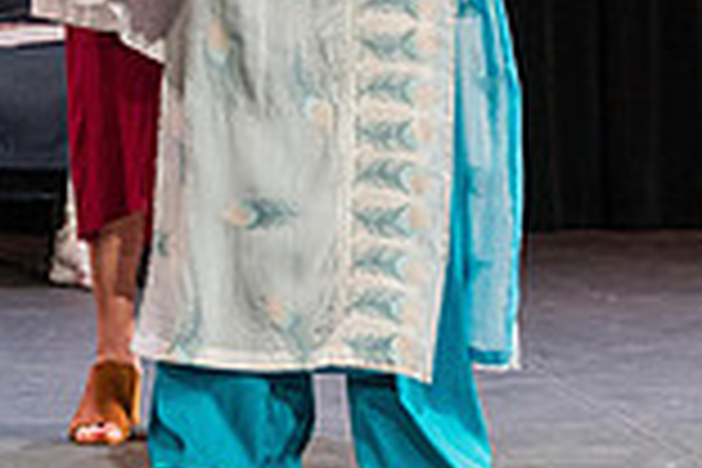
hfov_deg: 13.6
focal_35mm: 150
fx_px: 2925
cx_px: 166
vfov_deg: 8.9
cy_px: -268
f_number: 3.5
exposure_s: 1/320
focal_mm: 40.4
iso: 1250
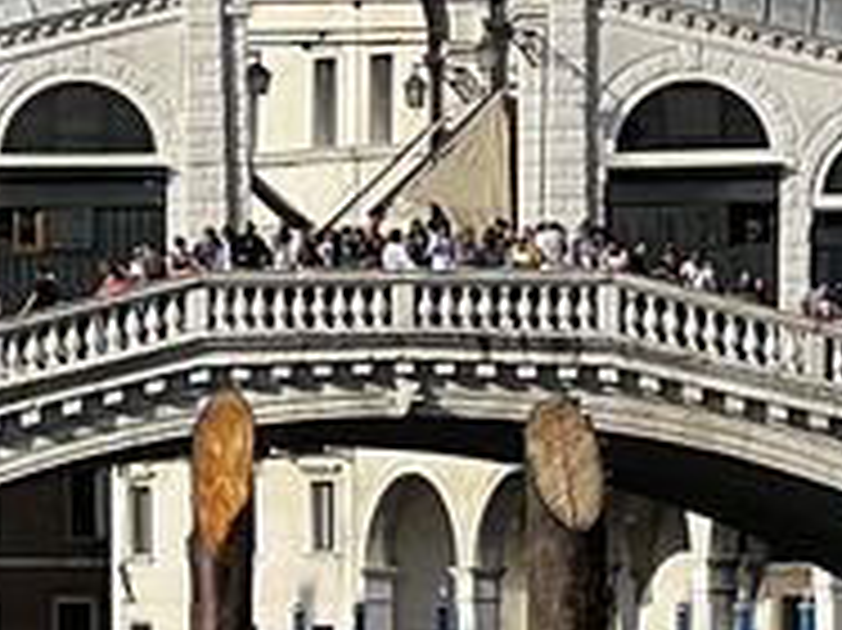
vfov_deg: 3.0
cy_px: 432
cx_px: 432
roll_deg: +0.7
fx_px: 12033
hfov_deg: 4.0
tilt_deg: +1.9
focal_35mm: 495
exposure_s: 1/713
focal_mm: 9
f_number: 2.8
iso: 32
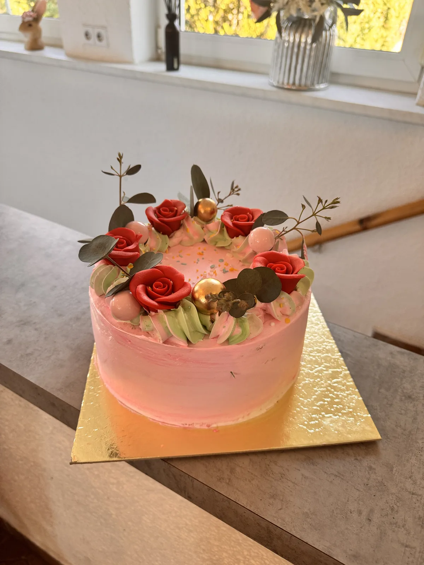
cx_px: 212
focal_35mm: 24
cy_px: 282
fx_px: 392
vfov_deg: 71.6
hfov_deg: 56.8
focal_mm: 6.76
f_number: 1.78
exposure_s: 1/100
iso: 160
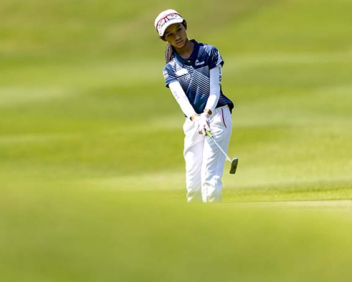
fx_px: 6656
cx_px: 99
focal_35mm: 639
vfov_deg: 2.4
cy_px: 114
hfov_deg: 3.0
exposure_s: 1/5000
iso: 100
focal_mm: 400
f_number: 3.2
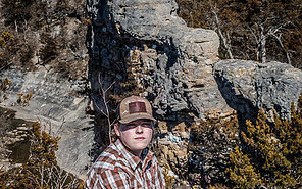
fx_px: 1021
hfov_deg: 16.8
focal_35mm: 124
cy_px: 191
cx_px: 152
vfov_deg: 10.5
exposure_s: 1/1000
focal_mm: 80
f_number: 16
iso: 800
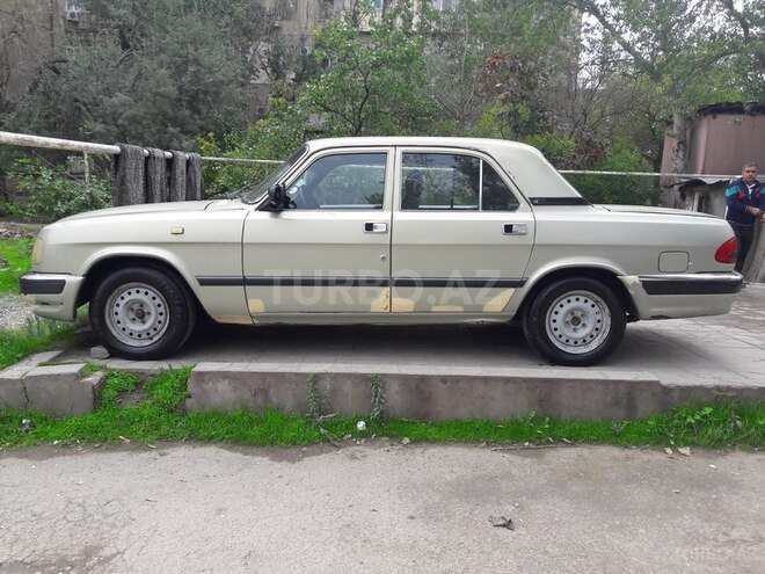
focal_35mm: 28
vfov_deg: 49.7
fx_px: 619
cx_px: 382
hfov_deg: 63.4
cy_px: 287
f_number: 1.9
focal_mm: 3.7
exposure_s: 1/280
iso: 40
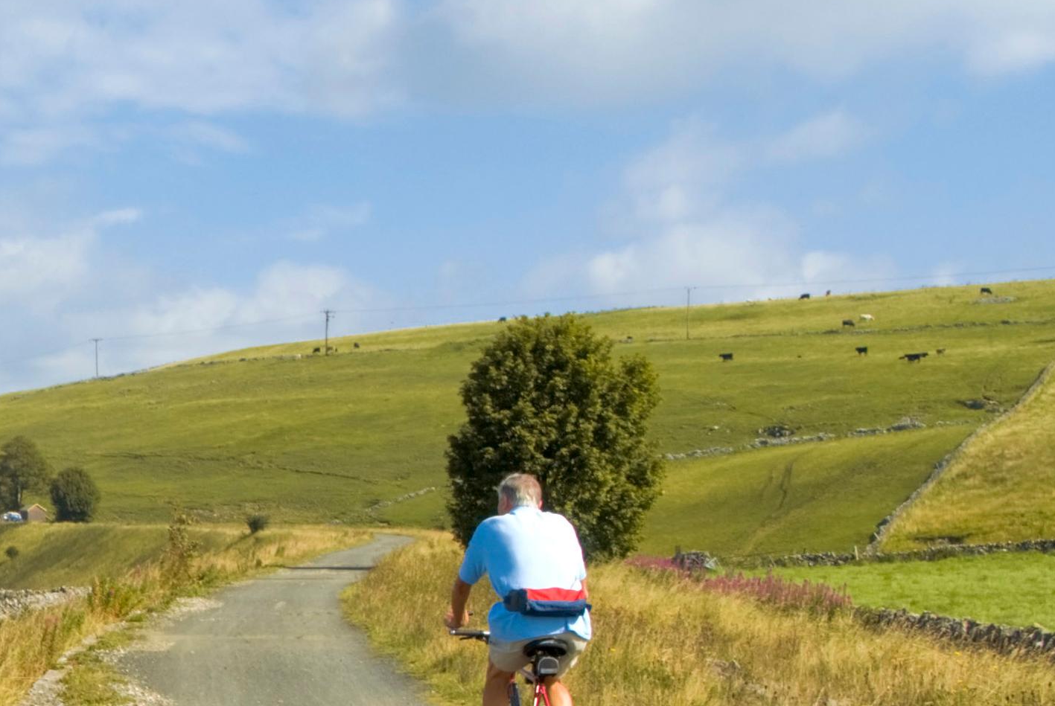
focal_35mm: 85
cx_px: -145
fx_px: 2505
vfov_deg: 15.7
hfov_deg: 22.3
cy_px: 722
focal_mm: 21
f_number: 13
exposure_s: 1/100
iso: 100
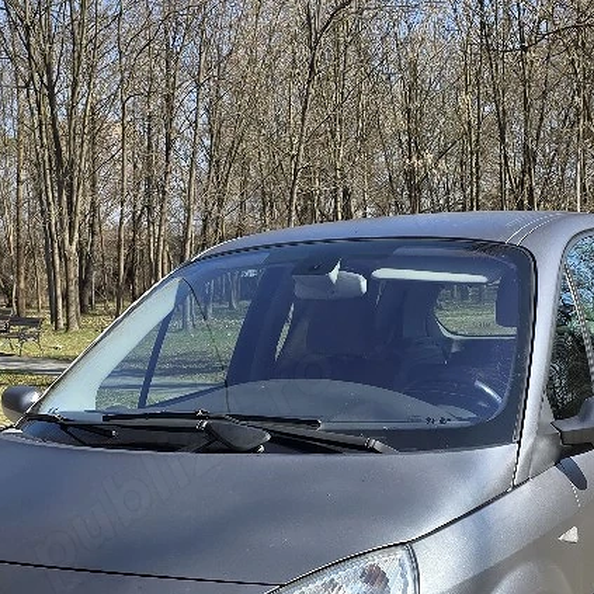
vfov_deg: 26.1
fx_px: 1242
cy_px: 519
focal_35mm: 64
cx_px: 275
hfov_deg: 26.9
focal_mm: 6.3
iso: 80
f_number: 1.7
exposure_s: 1/3333
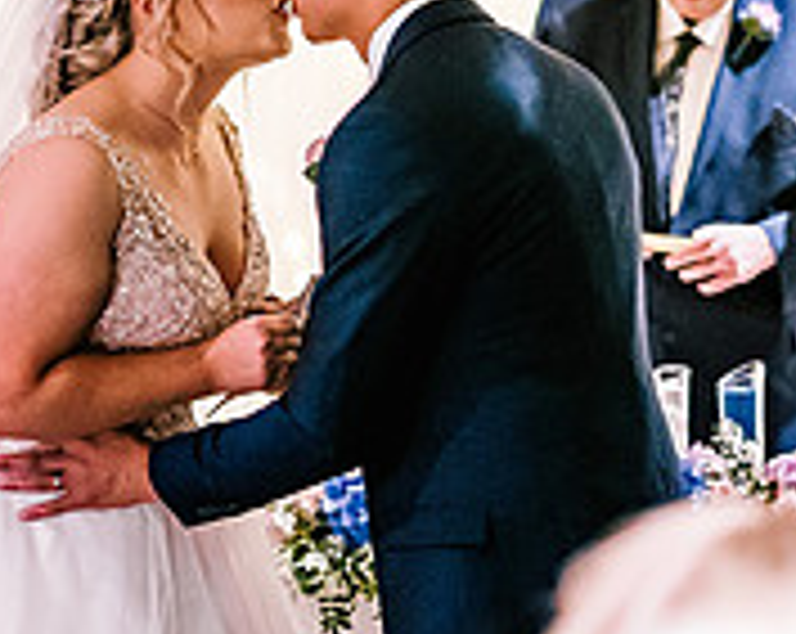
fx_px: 2587
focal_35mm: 110
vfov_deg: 13.9
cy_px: 74
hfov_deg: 17.5
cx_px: 378
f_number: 1.4
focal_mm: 35
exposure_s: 1/250
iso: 3200
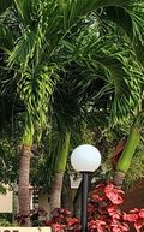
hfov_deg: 16.8
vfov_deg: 29.4
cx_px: -102
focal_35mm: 66
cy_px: 222
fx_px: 416
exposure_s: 1/769
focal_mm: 6.7
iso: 16
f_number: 1.8
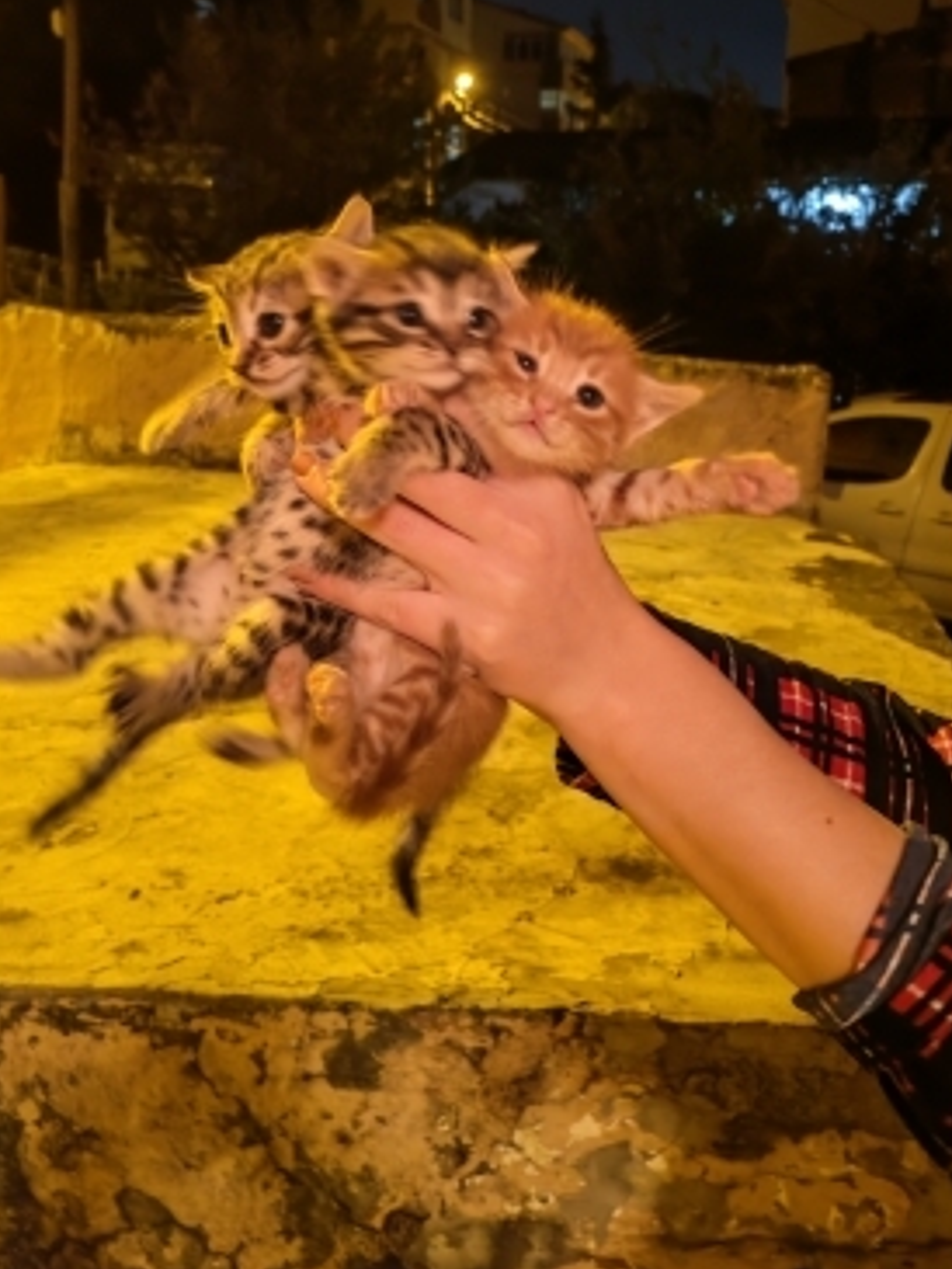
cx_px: 481
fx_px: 1356
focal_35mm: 37
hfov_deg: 38.7
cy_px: 466
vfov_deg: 49.6
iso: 8000
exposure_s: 1/17
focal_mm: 6.12
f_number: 1.9
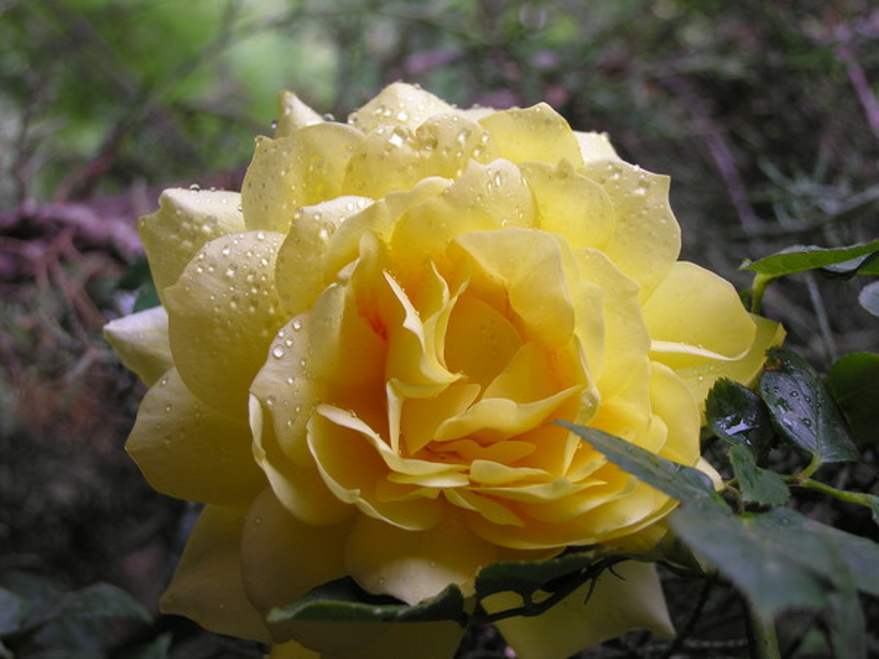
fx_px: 1422
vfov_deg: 26.1
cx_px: 440
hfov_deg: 34.3
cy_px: 330
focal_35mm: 56
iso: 50
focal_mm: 14.2
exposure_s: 1/31.2
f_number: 3.8
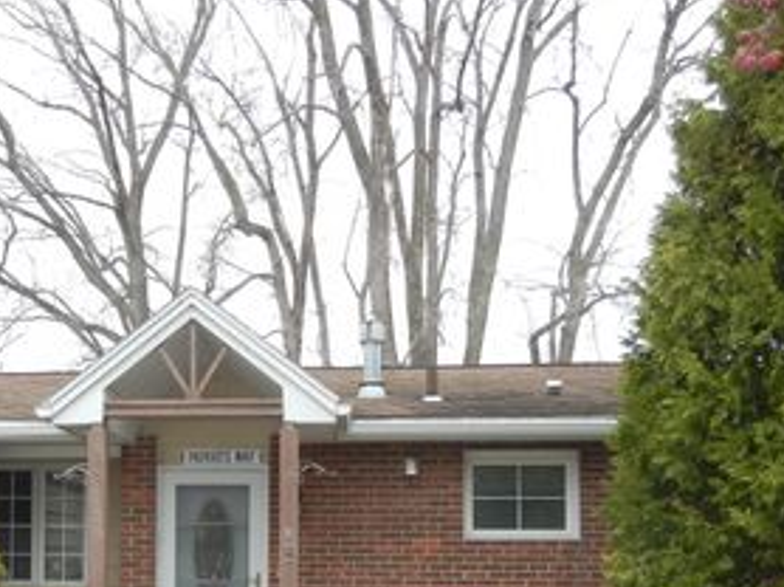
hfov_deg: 34.8
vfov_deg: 26.2
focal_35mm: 54
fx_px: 1222
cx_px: 195
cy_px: 518
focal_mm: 5.4
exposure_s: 1/338
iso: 230
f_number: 3.5
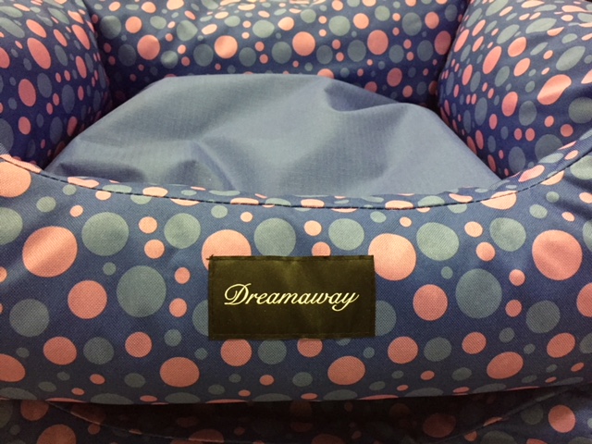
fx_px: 496
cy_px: 222
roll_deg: -2.7
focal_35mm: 29
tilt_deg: -29.3
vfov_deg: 48.2
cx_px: 296
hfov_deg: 61.7
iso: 320
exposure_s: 1/17
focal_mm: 4.15
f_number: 2.2
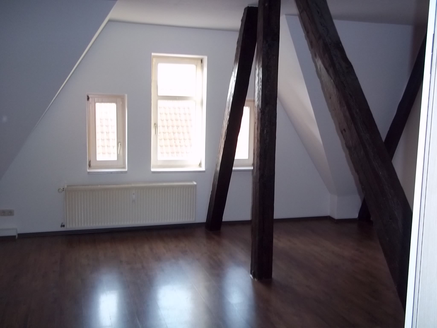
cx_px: 218
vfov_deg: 39.7
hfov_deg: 51.4
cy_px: 164
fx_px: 454
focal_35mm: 36
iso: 160
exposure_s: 1/30
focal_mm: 6.5
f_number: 3.1
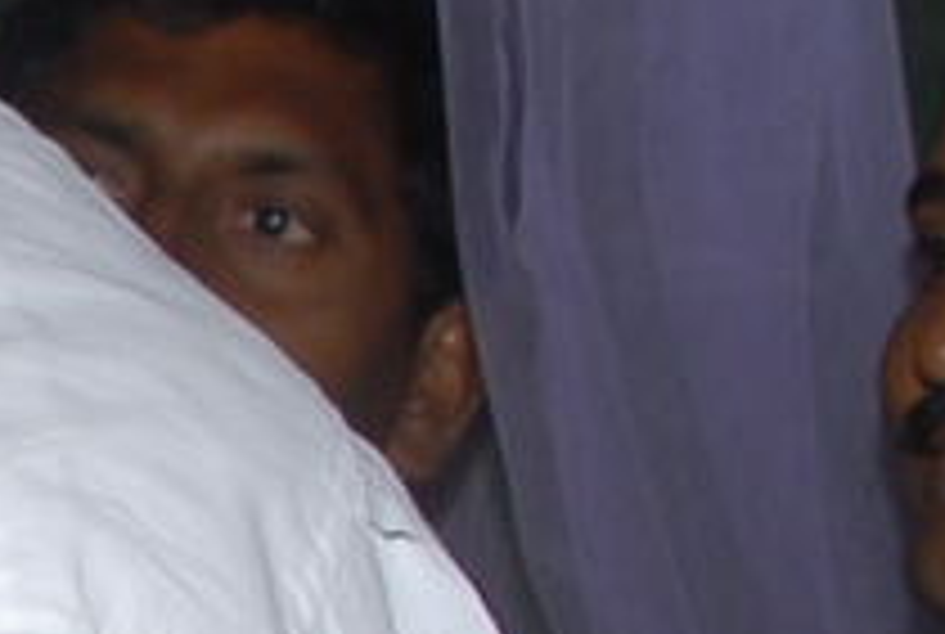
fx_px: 6603
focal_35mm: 251
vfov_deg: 5.3
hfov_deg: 7.8
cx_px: -1058
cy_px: 1497
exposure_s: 1/125
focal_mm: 22
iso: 200
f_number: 8
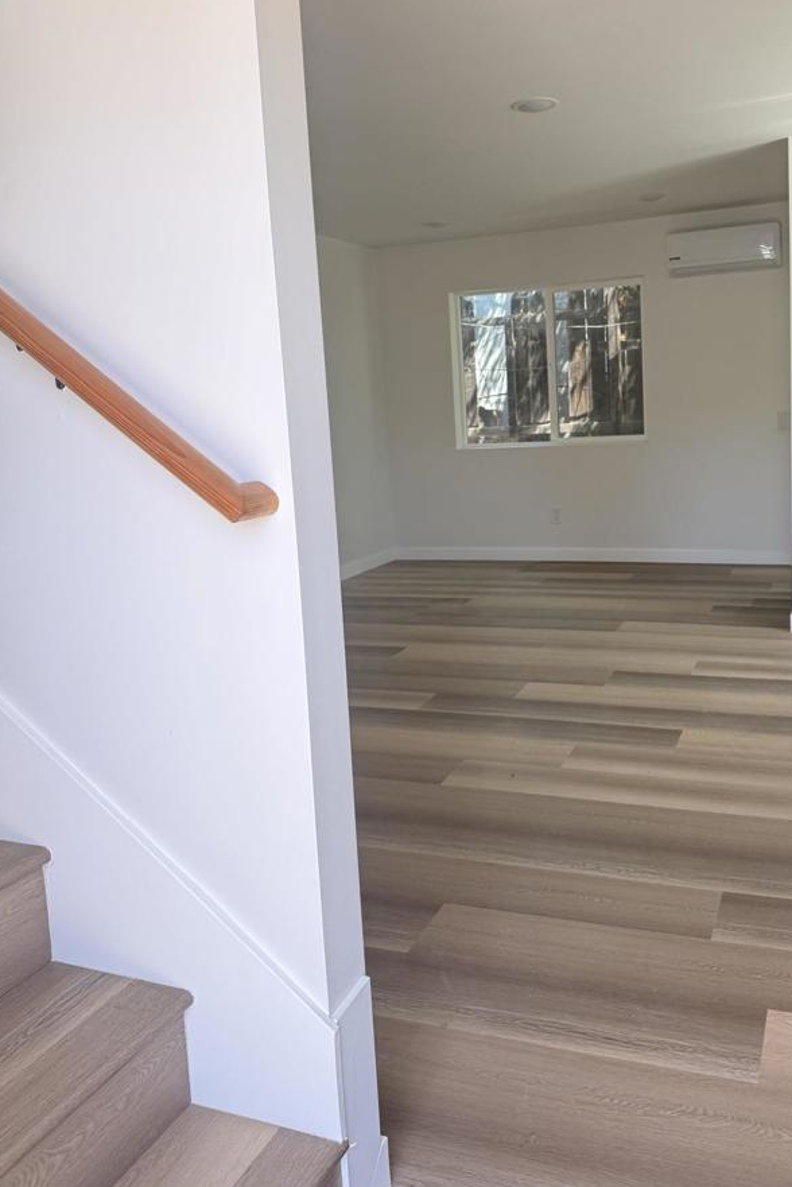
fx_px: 956
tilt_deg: -4.5
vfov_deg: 63.4
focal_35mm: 29
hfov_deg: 44.6
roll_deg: +1.3
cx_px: 497
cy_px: 512
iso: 125
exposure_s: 1/190
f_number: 1.78
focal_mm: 6.76
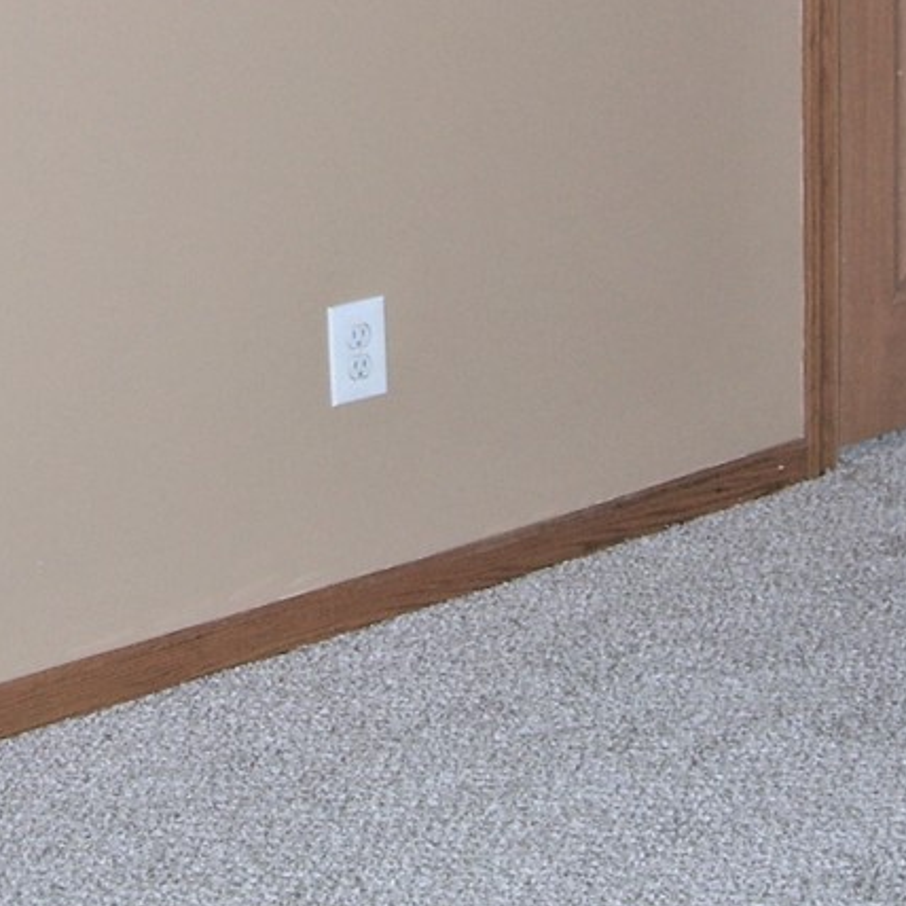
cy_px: 117
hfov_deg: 22.7
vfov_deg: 22.3
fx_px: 2250
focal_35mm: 76
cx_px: 316
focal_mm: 6
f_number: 2.7
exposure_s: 1/60
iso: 80
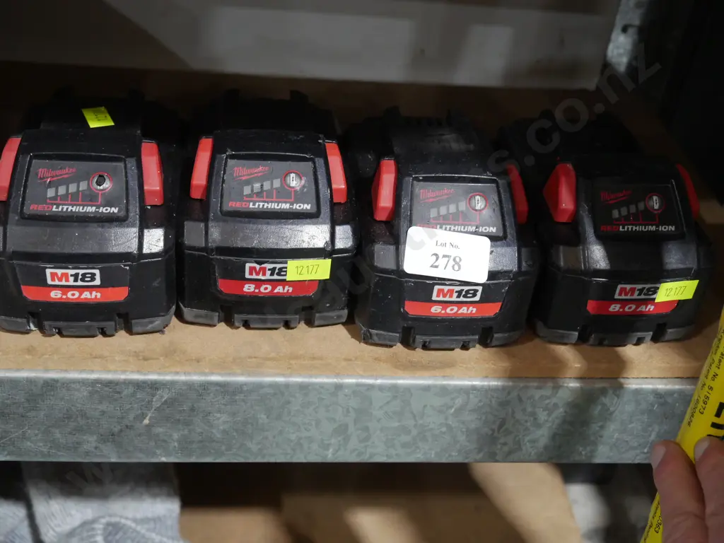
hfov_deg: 44.8
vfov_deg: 34.3
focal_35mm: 42
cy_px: 272
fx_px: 878
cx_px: 362
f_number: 4.6
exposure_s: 1/60
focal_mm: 21
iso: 1600
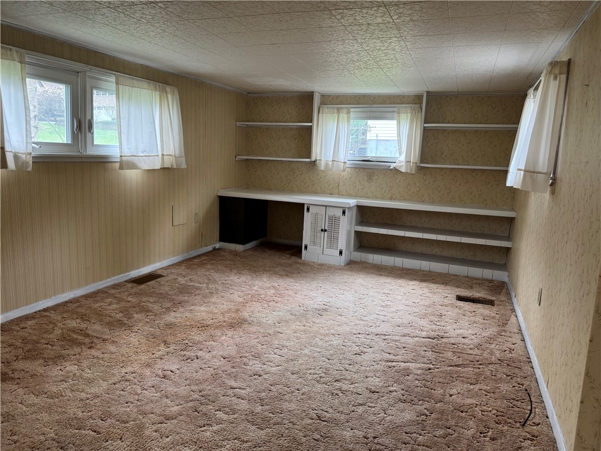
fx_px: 417
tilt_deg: -9.8
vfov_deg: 56.8
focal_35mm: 24
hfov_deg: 71.6
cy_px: 226
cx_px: 300
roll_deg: -1.3
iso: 160
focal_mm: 6.76
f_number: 1.78
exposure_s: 1/121
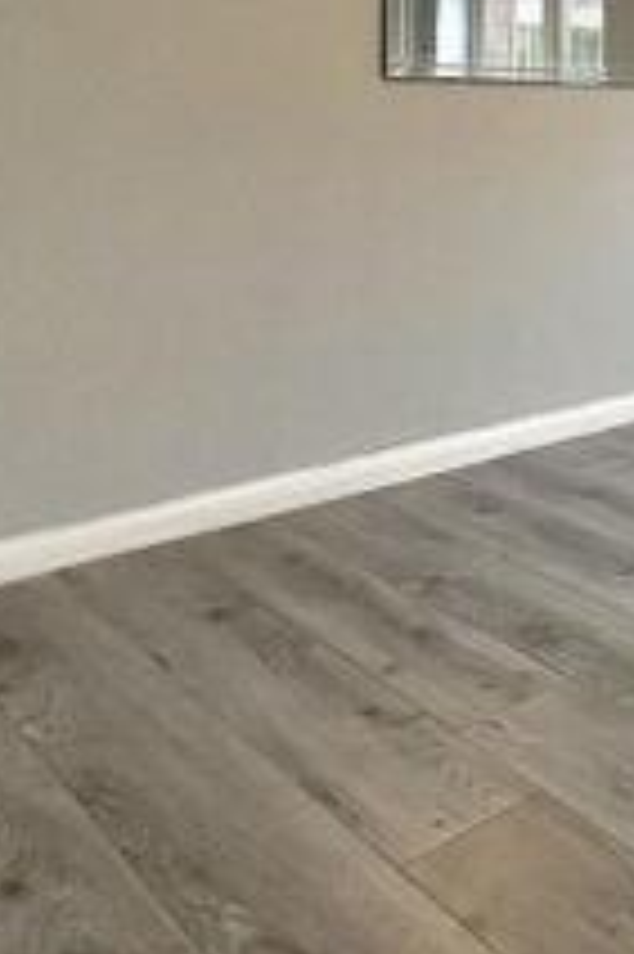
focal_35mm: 40
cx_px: 1135
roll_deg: -0.2
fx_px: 1058
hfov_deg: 21.7
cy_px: 115
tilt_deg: +0.2
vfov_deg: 44.6
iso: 400
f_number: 2.2
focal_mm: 2.22
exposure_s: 1/100
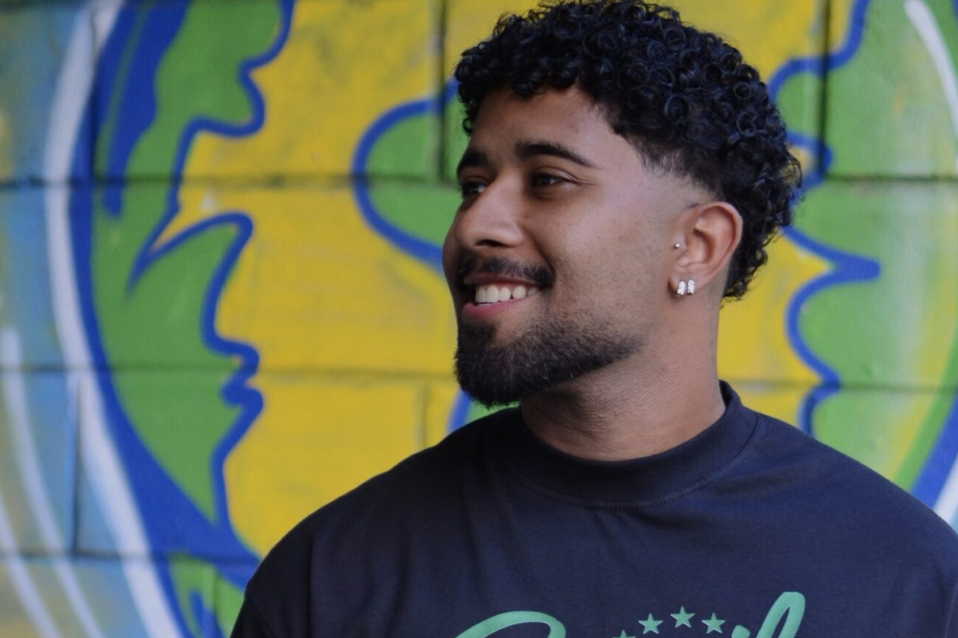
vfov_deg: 12.9
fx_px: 2740
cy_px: 804
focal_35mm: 103
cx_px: 571
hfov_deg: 19.8
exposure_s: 1/160
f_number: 2.2
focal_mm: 35
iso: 500
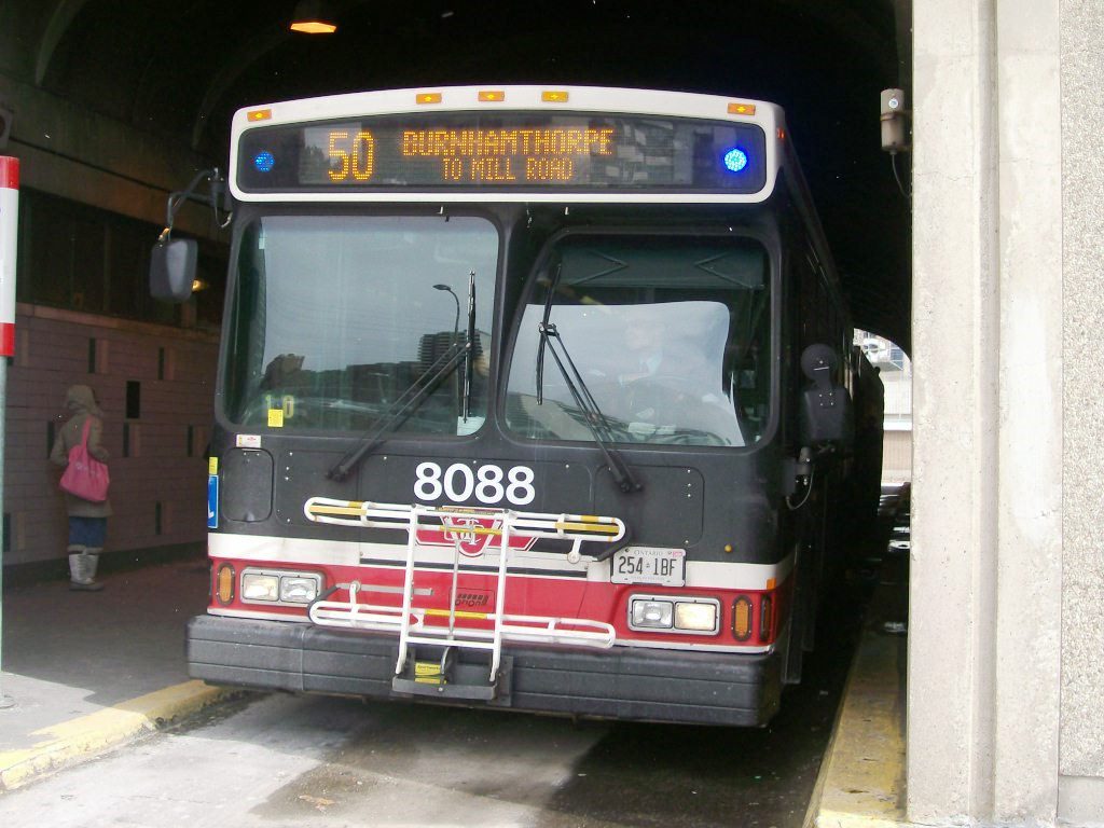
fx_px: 1435
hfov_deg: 42.1
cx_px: 552
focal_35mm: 45
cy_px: 414
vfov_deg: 32.2
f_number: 3
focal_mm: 7.6
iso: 80
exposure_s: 1/320
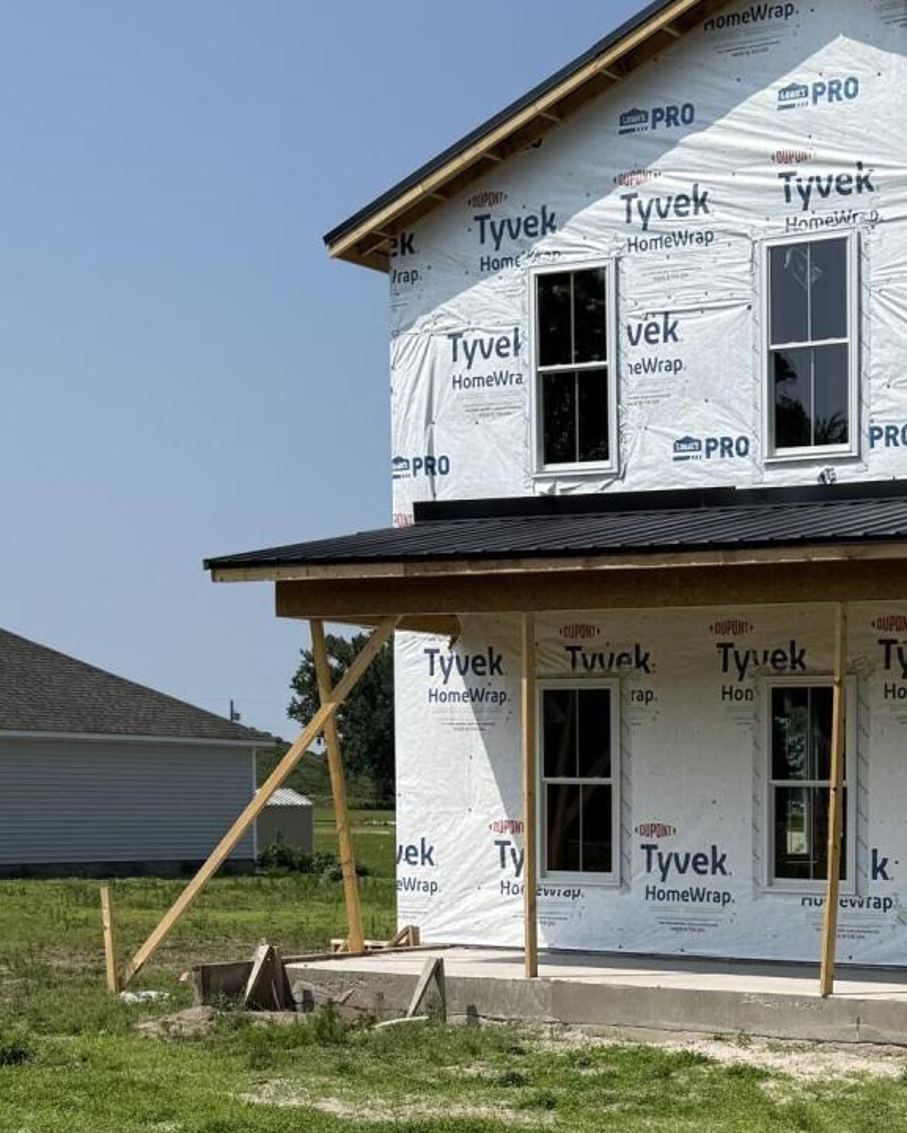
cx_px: 1037
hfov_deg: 22.0
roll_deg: -1.1
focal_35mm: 65
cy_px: 915
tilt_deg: -2.8
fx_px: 2181
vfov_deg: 28.5
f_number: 1.78
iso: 80
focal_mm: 6.76
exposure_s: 1/6711
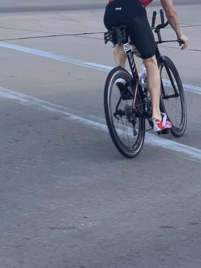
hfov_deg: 10.1
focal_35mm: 147
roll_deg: +1.0
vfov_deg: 13.3
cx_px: 68
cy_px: 12
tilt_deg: -4.0
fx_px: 1138
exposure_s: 1/127
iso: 16
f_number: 2.4
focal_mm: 6
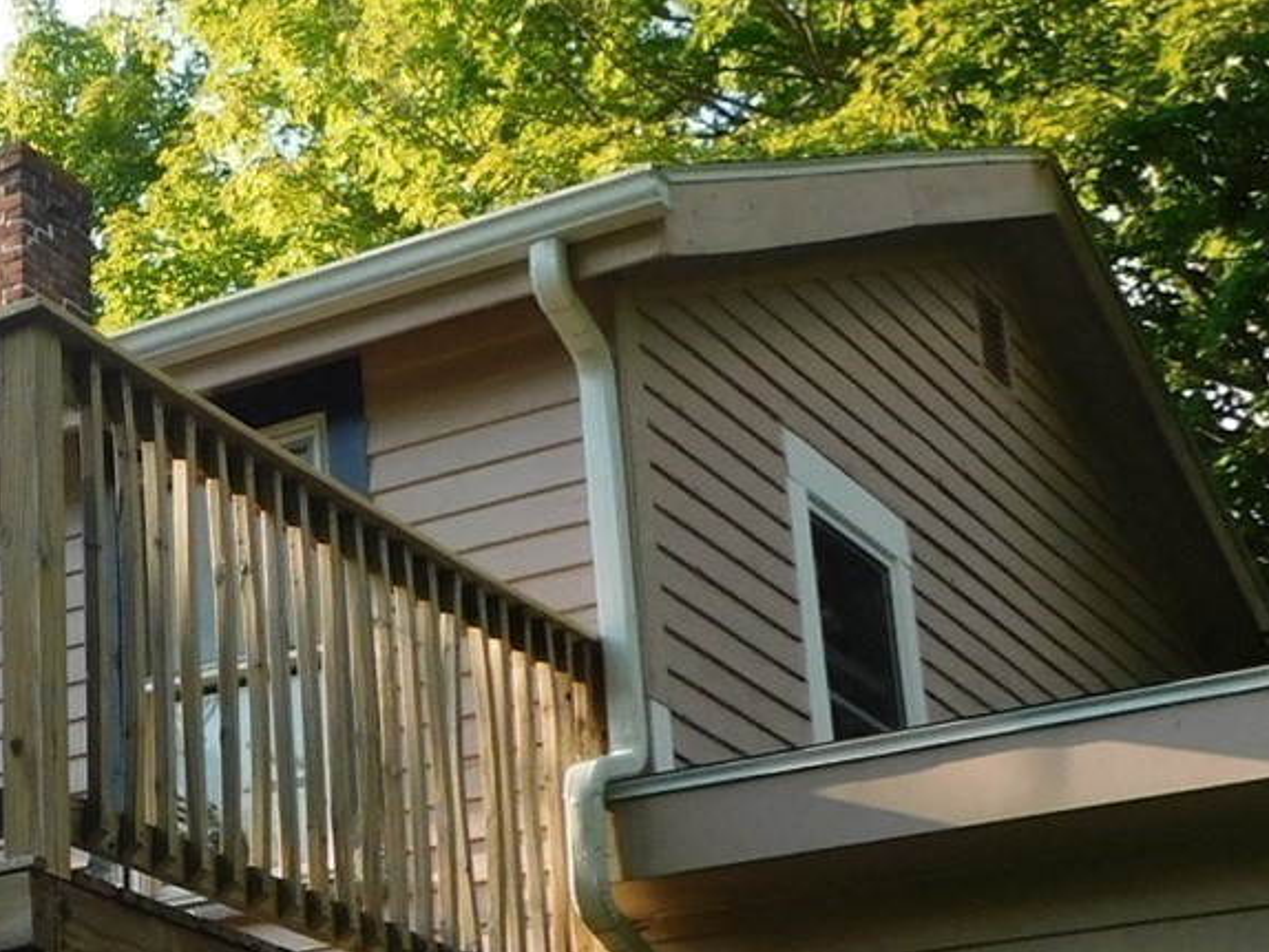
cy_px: 864
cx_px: -464
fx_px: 3007
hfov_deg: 21.2
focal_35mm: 82
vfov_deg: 17.7
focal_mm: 4
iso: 125
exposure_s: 1/400
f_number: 3
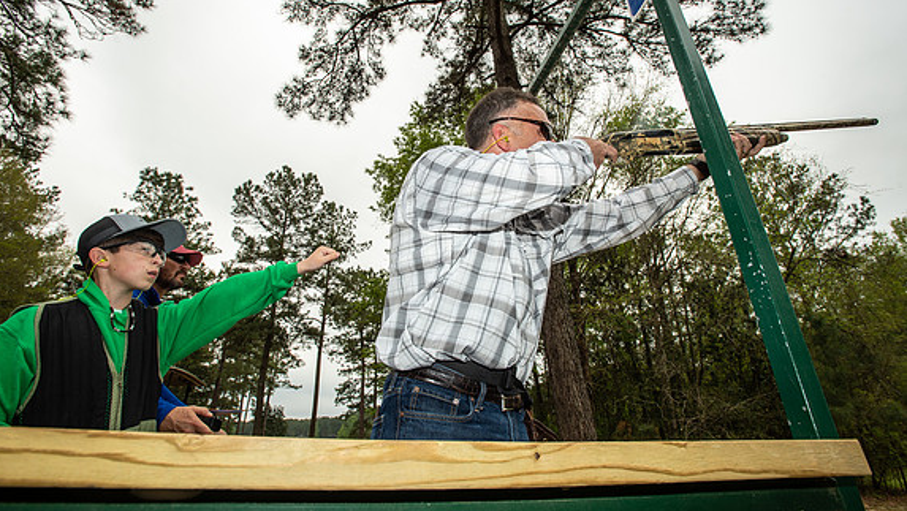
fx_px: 433
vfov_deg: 60.9
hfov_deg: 92.6
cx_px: 450
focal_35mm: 18
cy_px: 223
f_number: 8
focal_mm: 17
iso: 125
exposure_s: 1/200
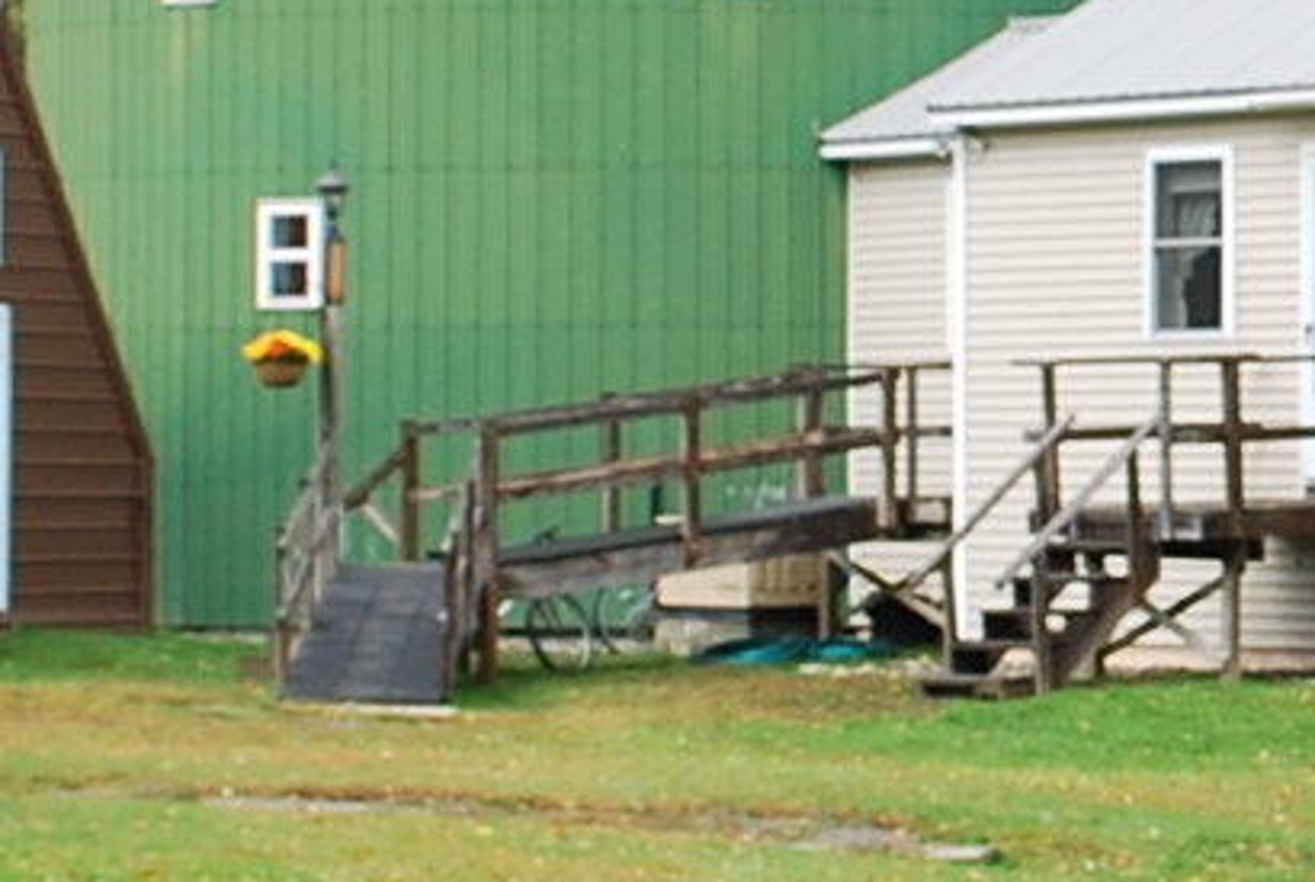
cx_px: 1565
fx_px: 7758
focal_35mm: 212
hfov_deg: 9.6
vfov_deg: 6.5
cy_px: 234
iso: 100
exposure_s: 1/200
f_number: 7.1
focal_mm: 20
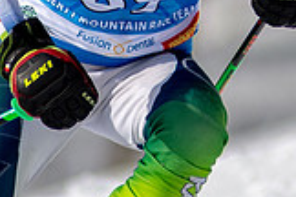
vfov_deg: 0.7
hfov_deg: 1.0
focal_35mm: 2001
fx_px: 16451
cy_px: -140
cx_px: 236
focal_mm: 300
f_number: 2.8
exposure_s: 1/6400
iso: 100
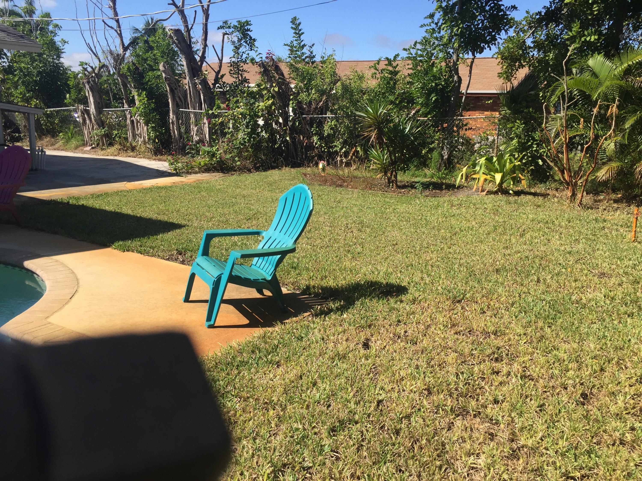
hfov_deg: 61.7
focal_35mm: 29
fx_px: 538
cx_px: 321
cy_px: 240
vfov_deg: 48.2
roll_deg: -2.7
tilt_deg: -10.4
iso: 32
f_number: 2.2
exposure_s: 1/1721
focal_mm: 4.15
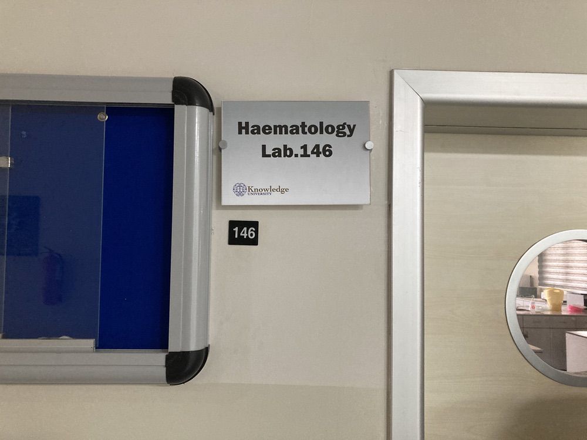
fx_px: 475
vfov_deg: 49.7
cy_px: 220
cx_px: 294
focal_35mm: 28
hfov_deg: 63.4
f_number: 1.8
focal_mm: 3.99
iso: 320
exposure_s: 1/50
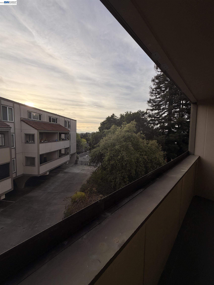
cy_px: 142
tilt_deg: -2.7
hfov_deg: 85.7
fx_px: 115
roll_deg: -0.7
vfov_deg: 102.1
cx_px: 107
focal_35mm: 14
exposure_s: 1/770
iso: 25
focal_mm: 2.22
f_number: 2.2
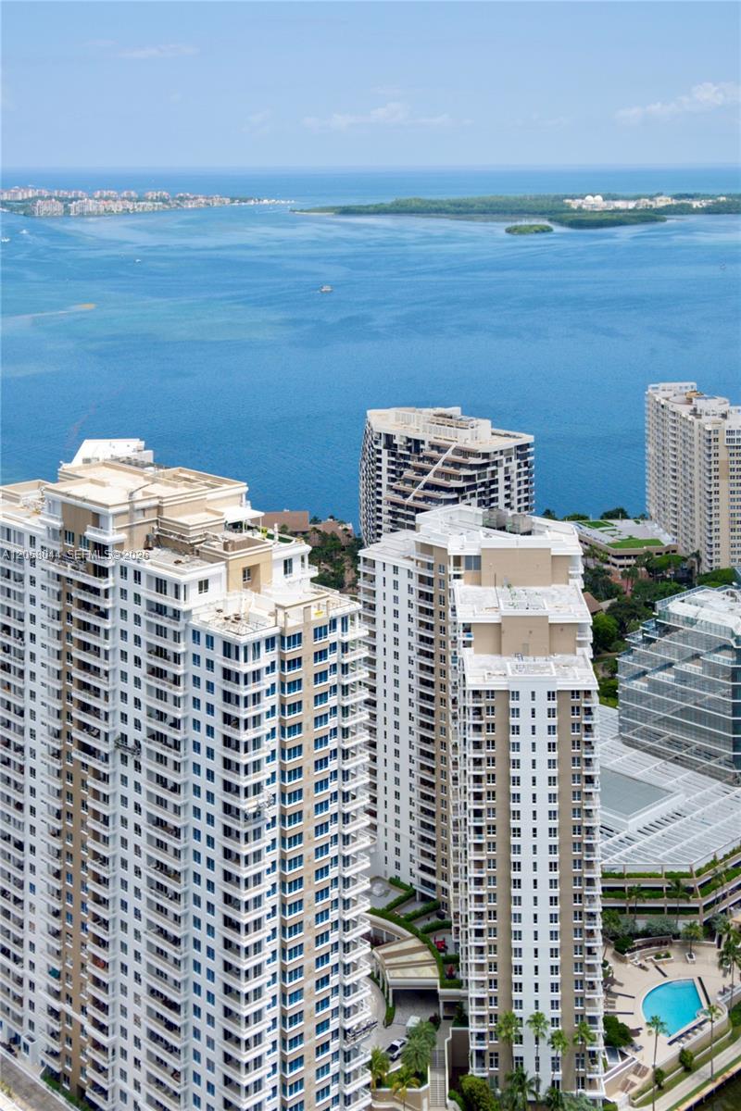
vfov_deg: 45.4
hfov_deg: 31.2
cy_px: 556
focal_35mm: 43
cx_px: 370
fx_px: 1328
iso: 250
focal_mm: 29
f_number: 4
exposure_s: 1/2500
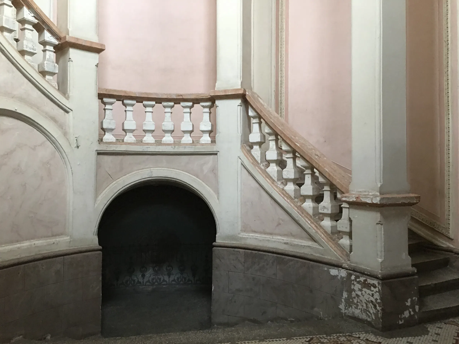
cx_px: 230
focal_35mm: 29
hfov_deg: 61.7
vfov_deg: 48.2
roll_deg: -0.8
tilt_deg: -0.1
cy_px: 172
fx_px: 385
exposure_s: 1/8
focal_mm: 4.15
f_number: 2.2
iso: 125
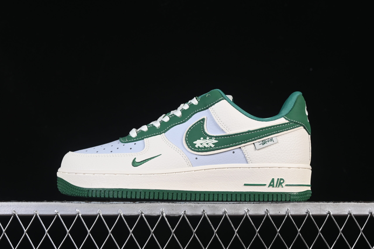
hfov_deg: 27.0
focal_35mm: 75
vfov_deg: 18.2
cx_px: 187
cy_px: 124
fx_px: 779
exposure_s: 1/80
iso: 160
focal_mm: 50
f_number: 8
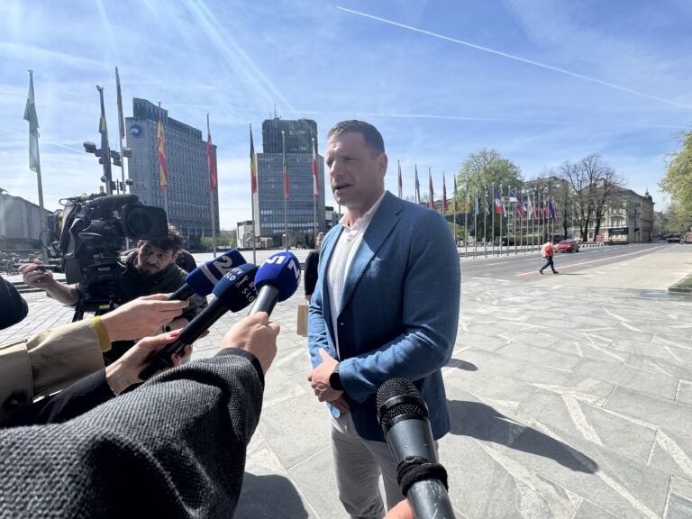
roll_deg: +2.6
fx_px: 280
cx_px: 346
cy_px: 260
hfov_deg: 102.1
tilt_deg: -1.2
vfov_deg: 85.7
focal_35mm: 14
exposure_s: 1/1477
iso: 50
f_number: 2.2
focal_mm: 2.22
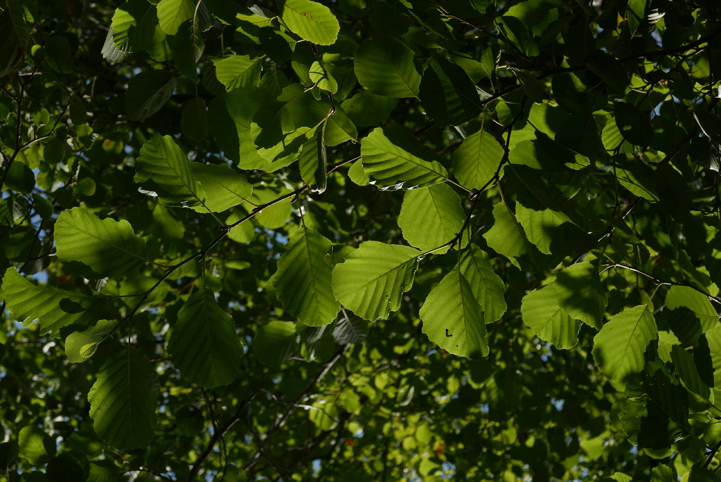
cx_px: 360
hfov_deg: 27.0
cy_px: 241
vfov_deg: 18.2
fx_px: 1503
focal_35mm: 75
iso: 200
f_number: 5.6
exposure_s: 1/1000
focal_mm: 34
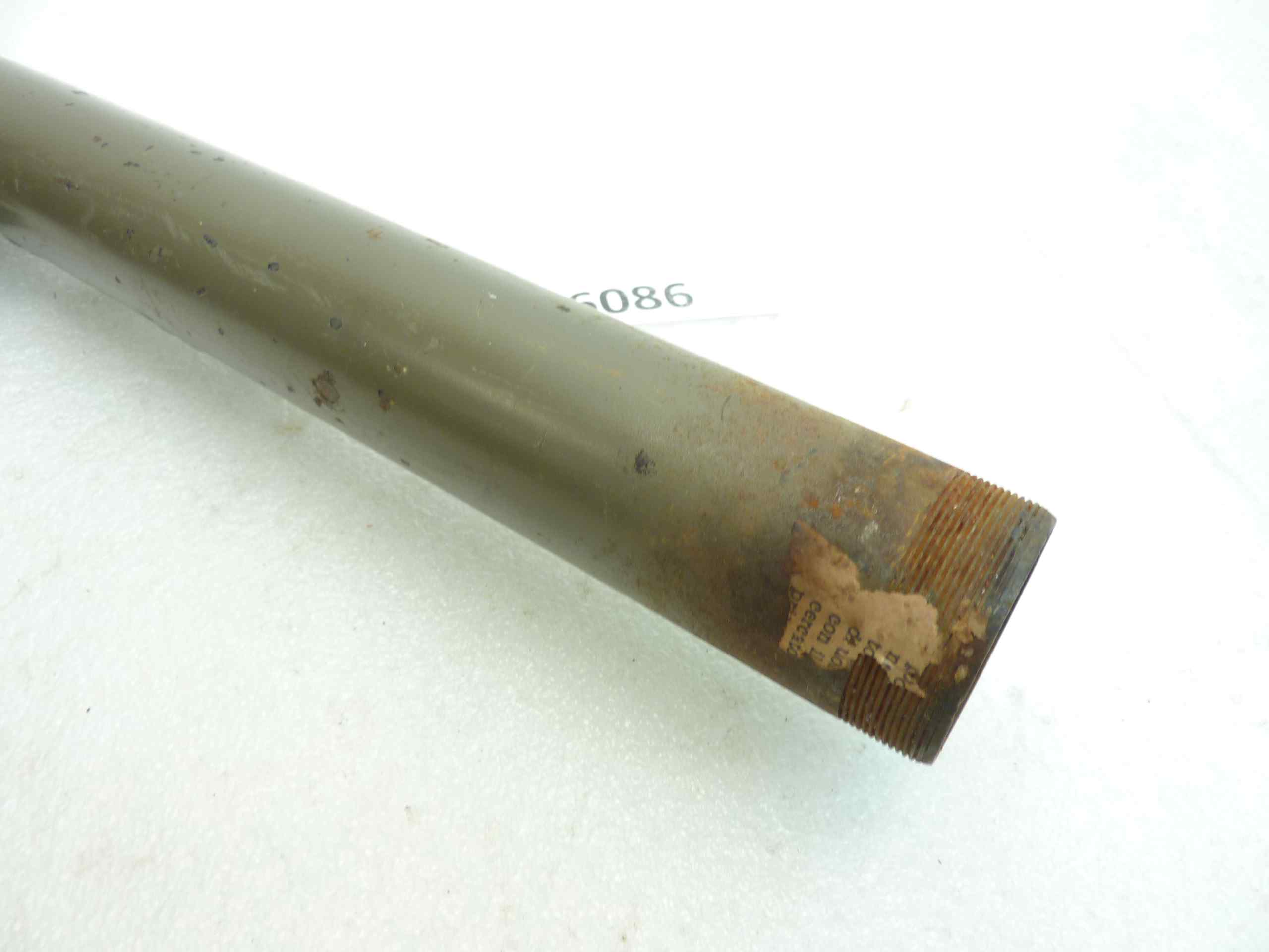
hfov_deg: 69.4
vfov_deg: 54.9
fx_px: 916
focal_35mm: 25
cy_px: 476
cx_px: 634
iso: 80
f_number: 3.3
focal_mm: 4.1
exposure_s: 1/13
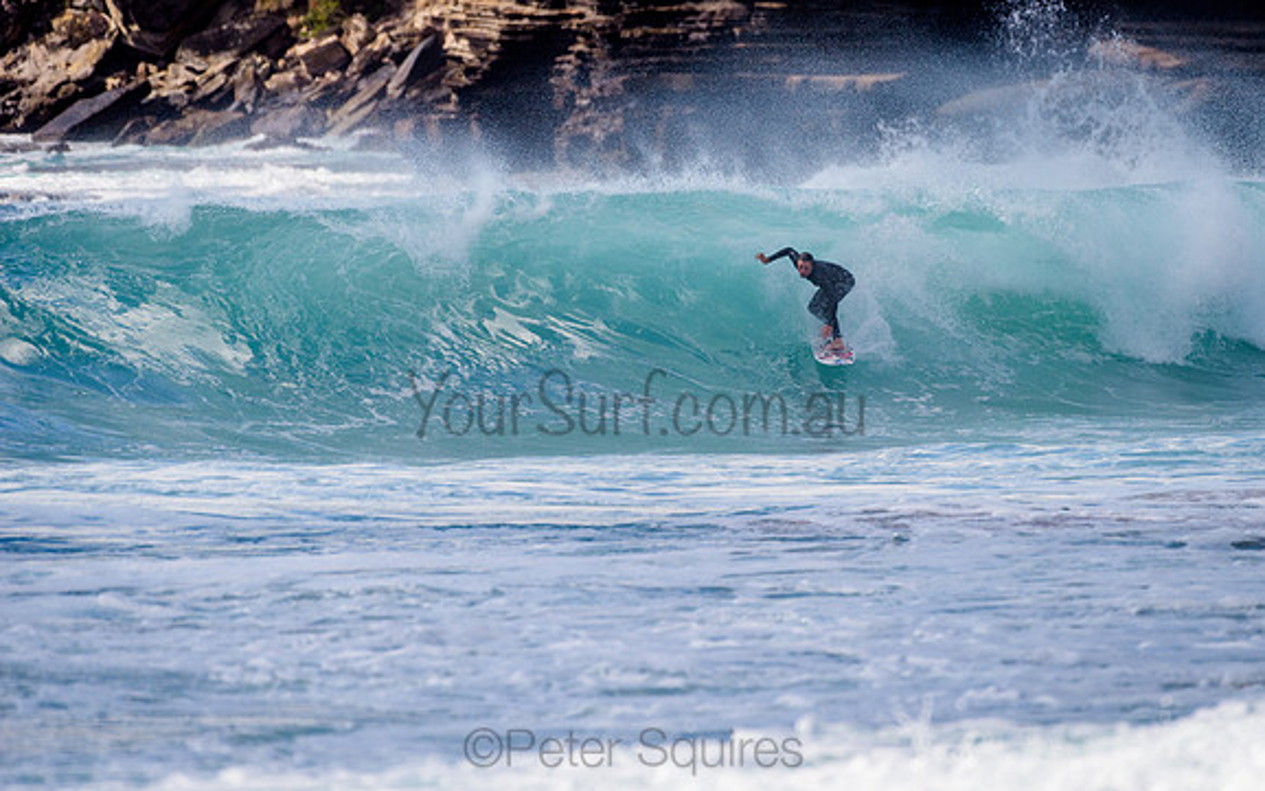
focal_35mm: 628
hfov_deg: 3.3
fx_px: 21657
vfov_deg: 2.1
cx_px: 771
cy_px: 289
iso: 200
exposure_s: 1/2000
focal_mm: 500
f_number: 5.6
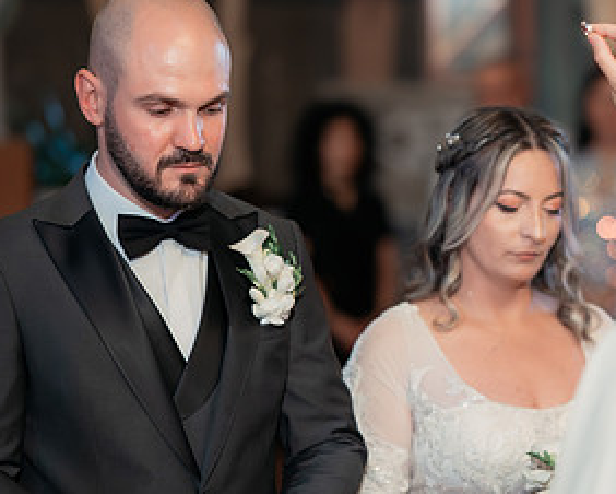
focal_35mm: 164
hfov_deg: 11.7
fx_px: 2992
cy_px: 275
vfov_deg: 9.4
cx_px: 555
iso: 1600
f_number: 1.8
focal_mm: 85
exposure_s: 1/200
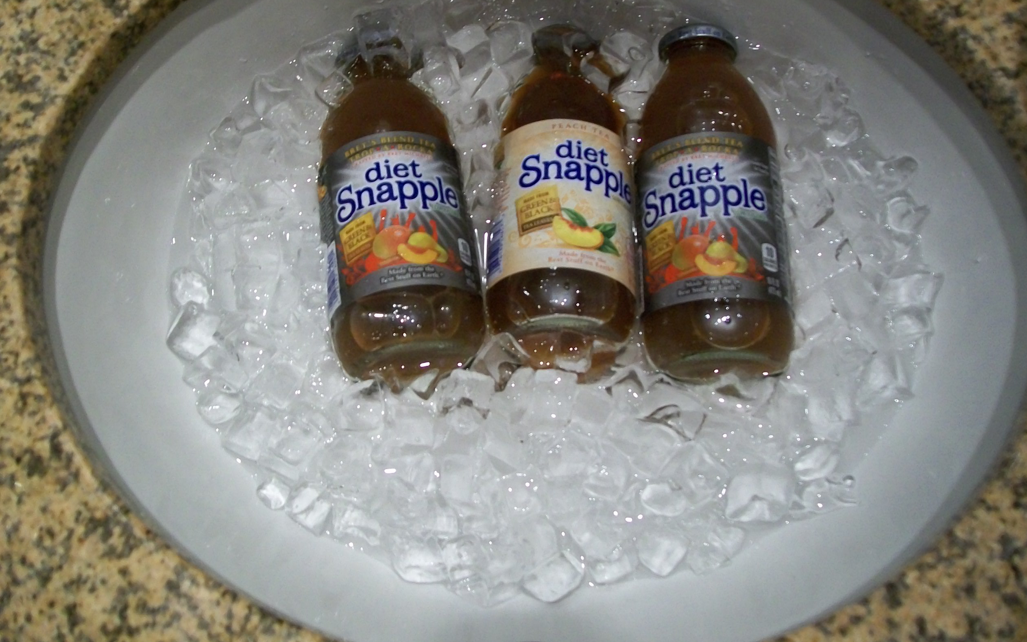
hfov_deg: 52.7
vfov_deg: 34.3
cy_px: 255
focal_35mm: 37
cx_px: 521
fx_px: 1036
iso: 160
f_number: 2.7
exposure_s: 1/40
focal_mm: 6.1
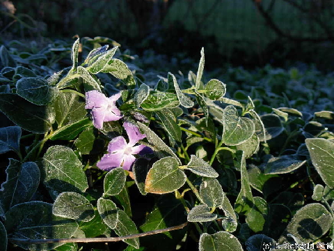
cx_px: 167
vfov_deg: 18.0
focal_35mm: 82
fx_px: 791
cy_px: 126
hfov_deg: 23.8
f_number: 3.7
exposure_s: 1/136
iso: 79
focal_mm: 13.5
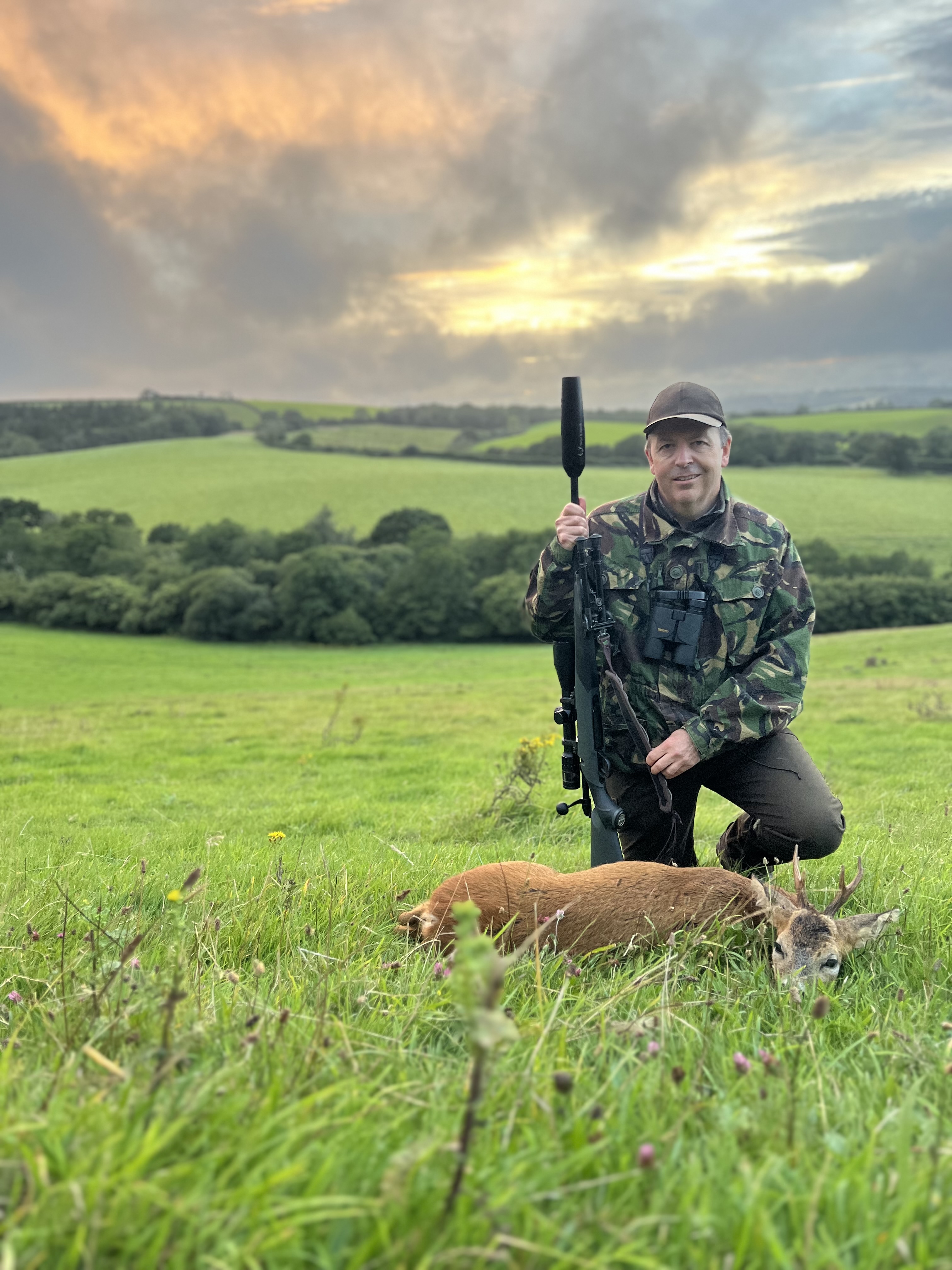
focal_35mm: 26
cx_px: 476
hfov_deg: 53.1
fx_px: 953
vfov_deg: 67.3
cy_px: 635
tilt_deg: -11.6
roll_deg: +3.8
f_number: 1.5
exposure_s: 1/107
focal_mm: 5.7
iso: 125
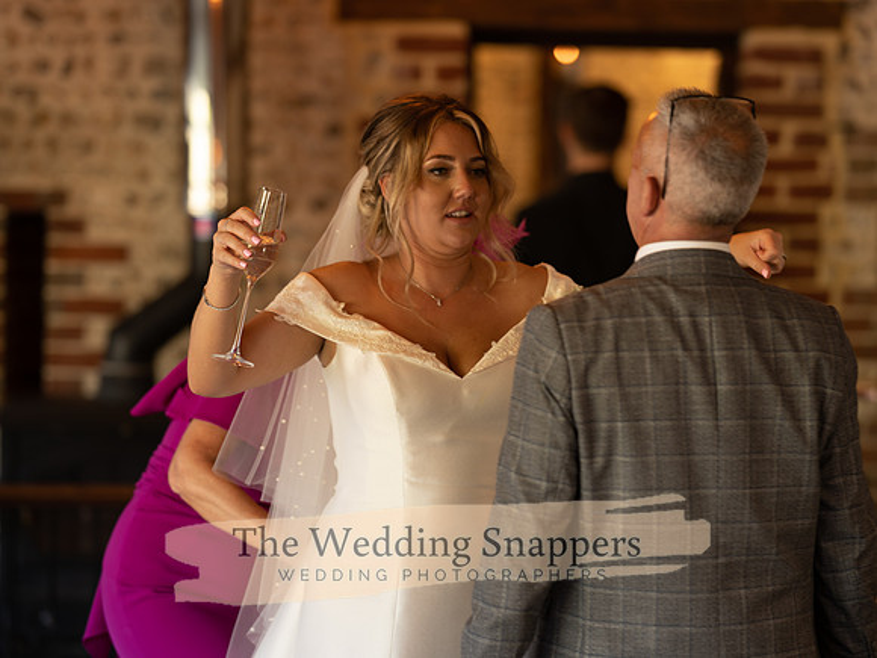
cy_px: 329
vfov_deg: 10.2
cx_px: 438
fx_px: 3700
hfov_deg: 13.5
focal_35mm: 146
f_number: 2.2
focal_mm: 135
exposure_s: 1/40
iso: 125
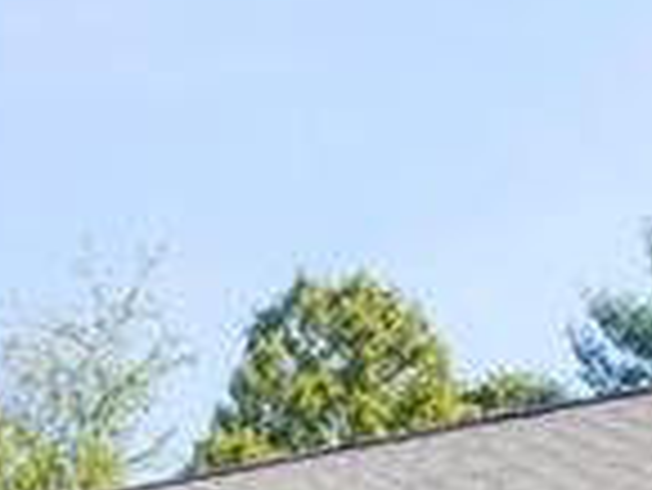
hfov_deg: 16.5
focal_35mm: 117
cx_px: 4
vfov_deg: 11.3
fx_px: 2200
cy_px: 1018
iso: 100
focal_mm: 11.5
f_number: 11
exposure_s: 1/60
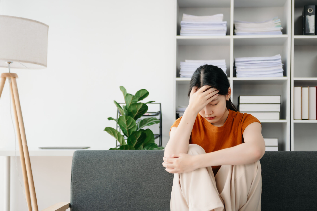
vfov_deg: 23.0
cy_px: 126
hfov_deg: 33.8
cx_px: 199
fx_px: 520
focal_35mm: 59
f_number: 2.8
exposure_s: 1/200
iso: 160
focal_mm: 45
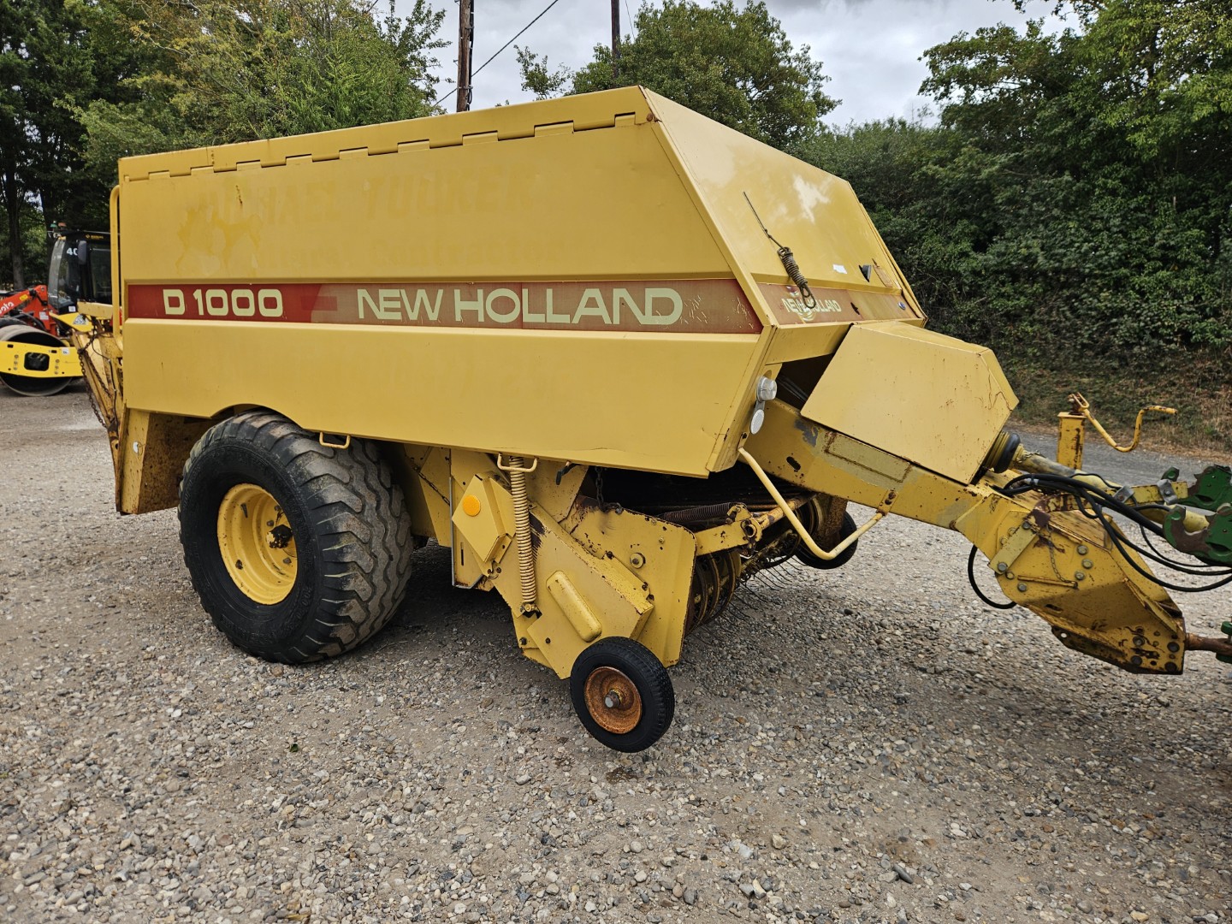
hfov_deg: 73.9
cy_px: 462
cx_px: 616
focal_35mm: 23
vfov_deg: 58.9
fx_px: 819
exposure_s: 1/823
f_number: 1.8
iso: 25
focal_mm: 5.4
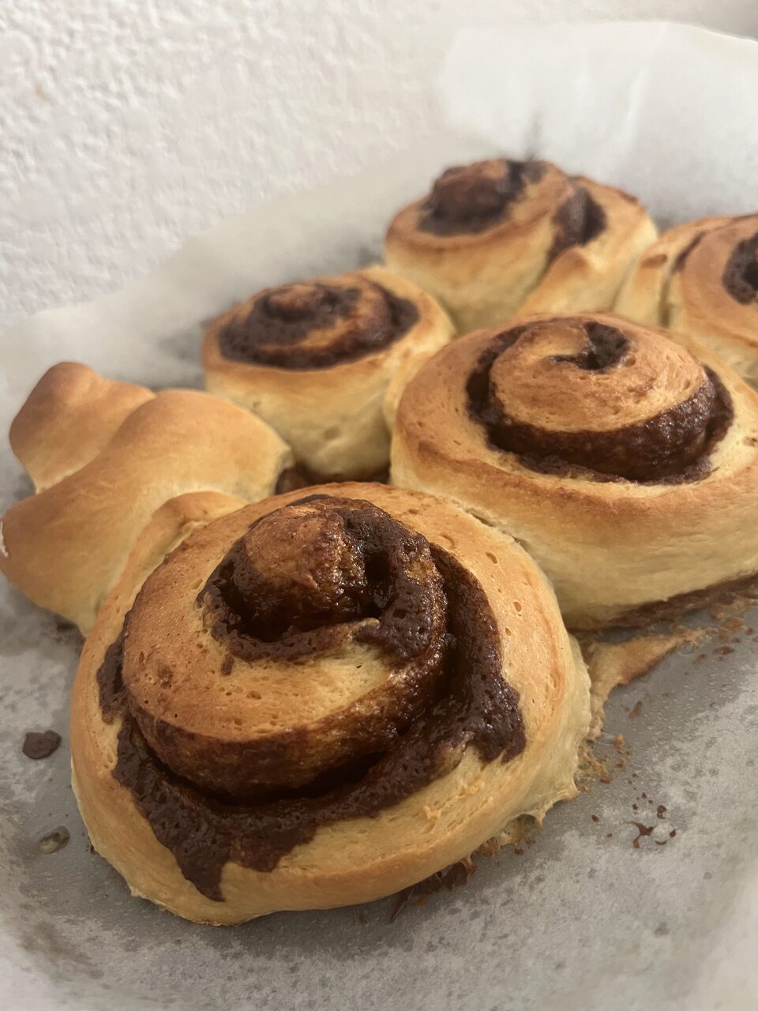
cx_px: 379
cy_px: 506
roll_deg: +10.6
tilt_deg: -39.2
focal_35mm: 26
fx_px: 759
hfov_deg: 53.1
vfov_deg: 67.3
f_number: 1.5
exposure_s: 1/60
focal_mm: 5.7
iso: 250
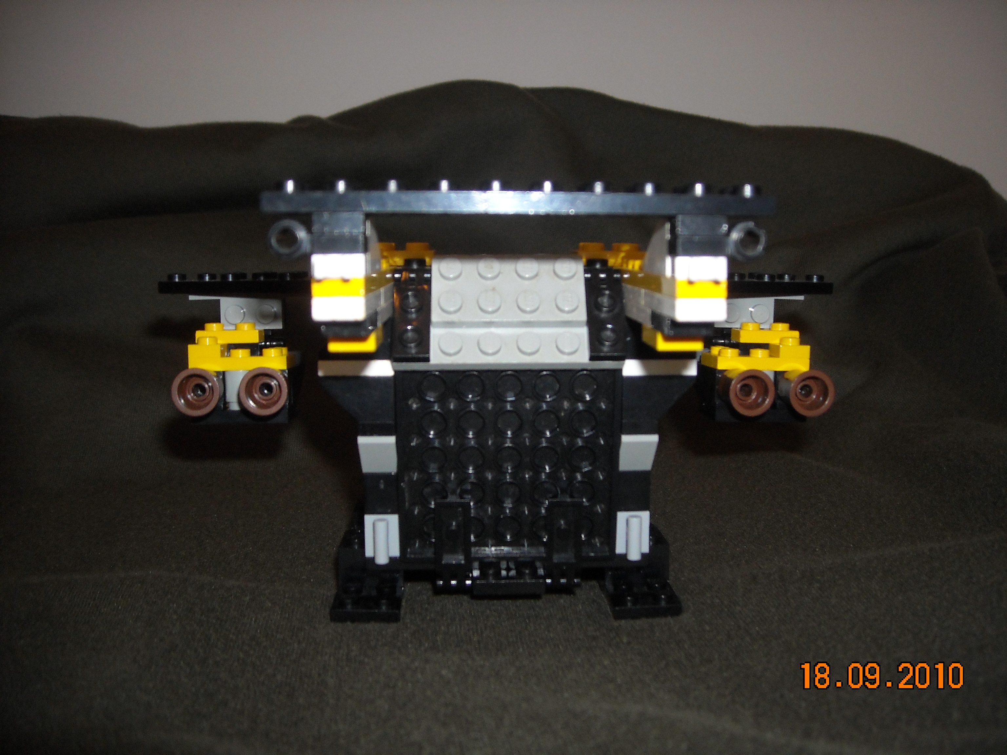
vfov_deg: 40.7
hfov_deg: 52.6
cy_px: 378
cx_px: 504
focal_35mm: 35
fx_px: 1018
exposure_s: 1/60
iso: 200
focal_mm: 5.7
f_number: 5.6
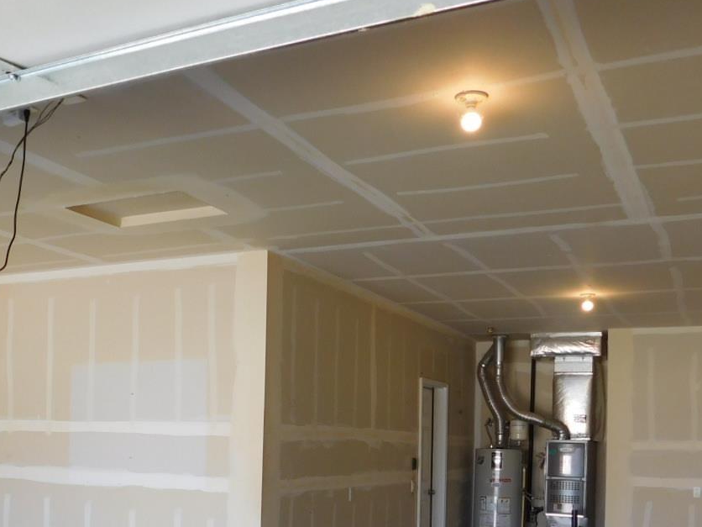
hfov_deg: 42.5
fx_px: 892
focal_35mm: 44
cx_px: 250
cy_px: 440
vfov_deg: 31.8
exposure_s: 1/100
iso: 125
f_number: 3
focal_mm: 4
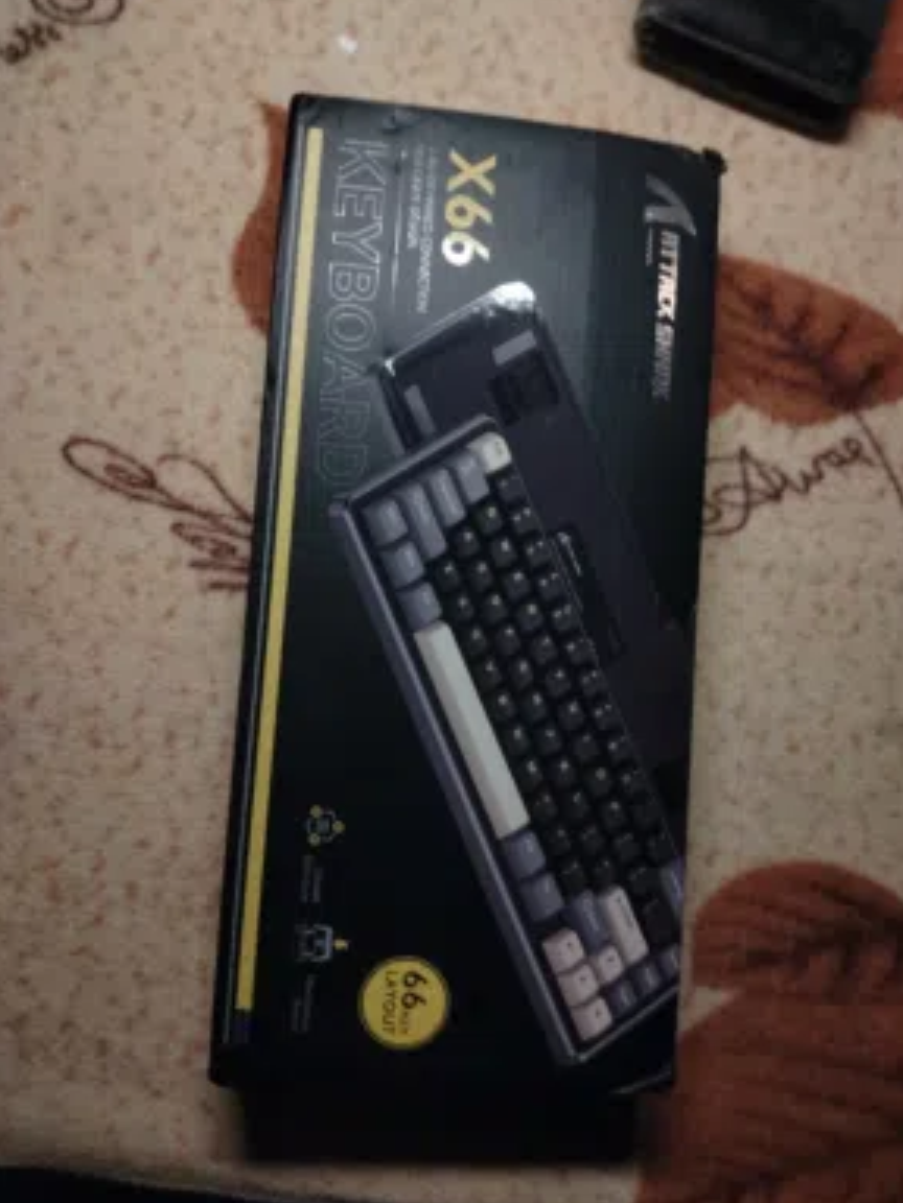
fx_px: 870
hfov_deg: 54.9
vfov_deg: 69.4
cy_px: 605
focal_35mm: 25
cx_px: 464
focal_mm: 5.25
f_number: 1.75
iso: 1622
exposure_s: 1/20
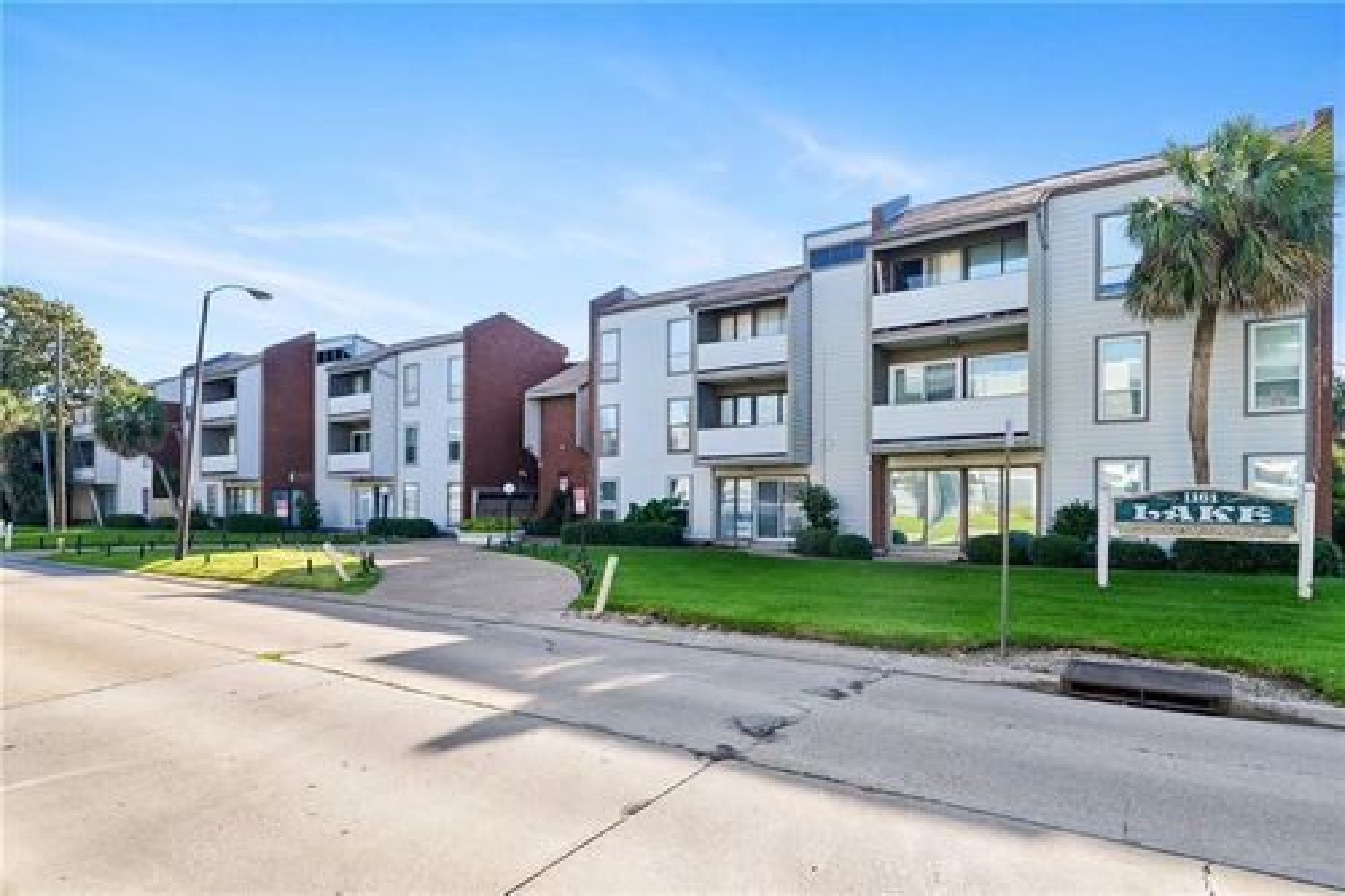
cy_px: 448
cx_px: 672
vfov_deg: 61.9
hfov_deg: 84.0
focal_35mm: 20
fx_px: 747
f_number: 7.1
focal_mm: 20
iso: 800
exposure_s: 1/500
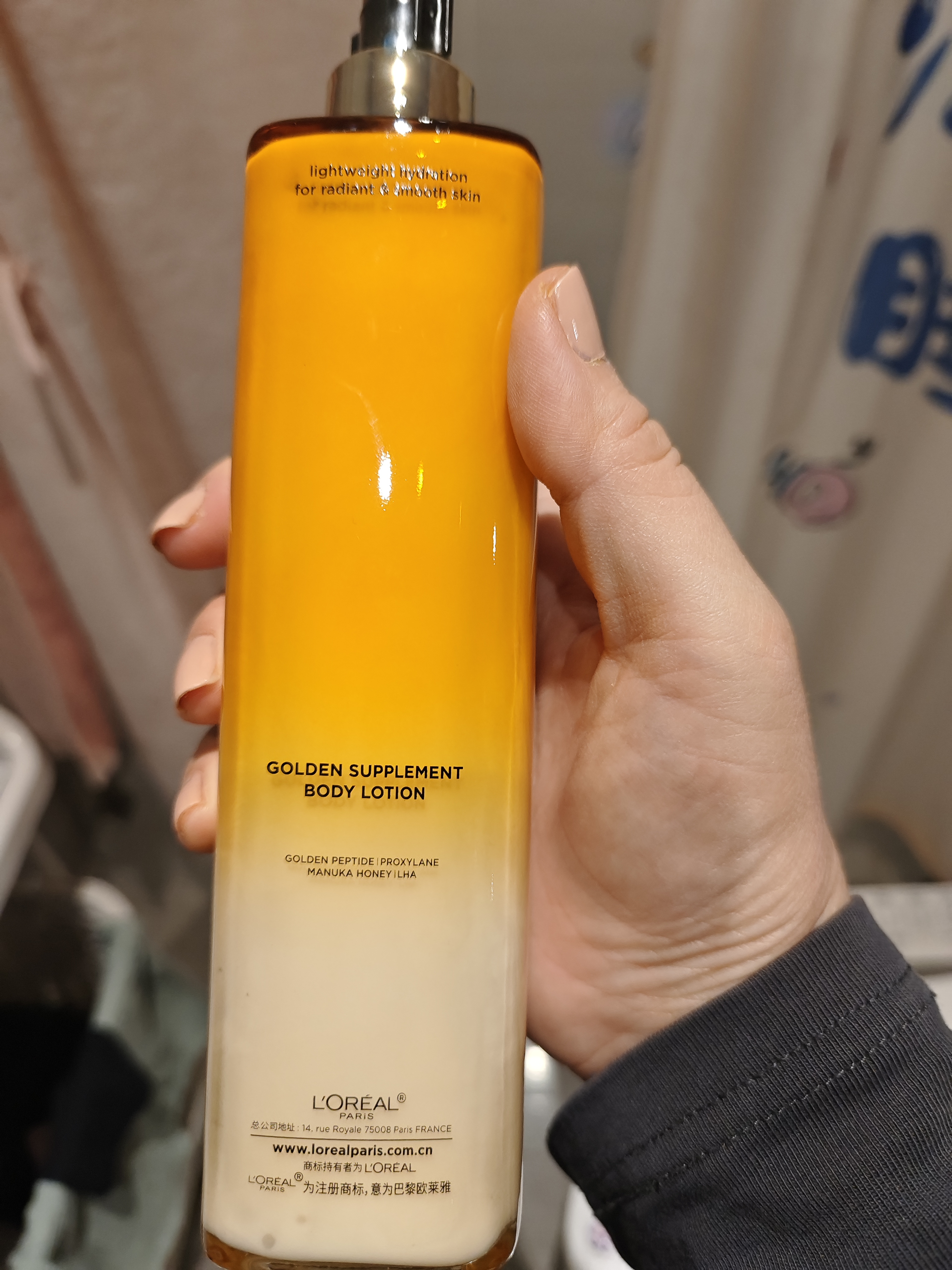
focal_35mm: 23
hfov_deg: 58.9
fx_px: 843
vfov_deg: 73.9
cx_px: 476
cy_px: 635
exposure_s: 1/100
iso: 902
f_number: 1.75
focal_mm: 5.5
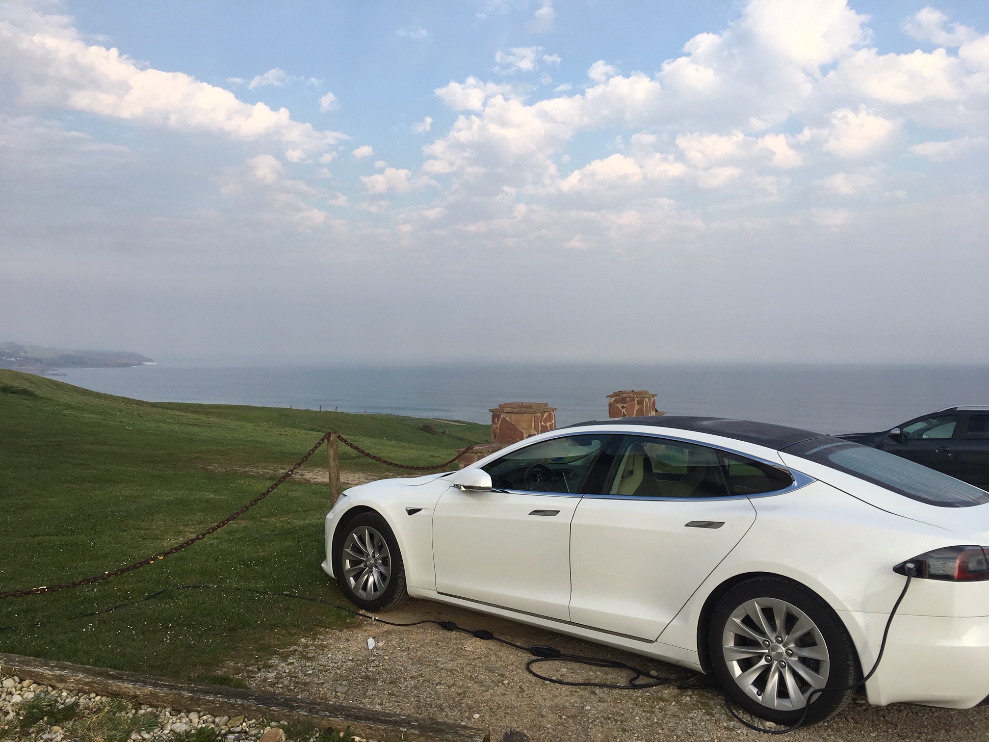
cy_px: 371
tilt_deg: -1.3
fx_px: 829
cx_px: 494
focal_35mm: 29
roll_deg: -0.8
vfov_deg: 48.2
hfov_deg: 61.7
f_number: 2.2
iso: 25
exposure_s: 1/836
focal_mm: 4.15
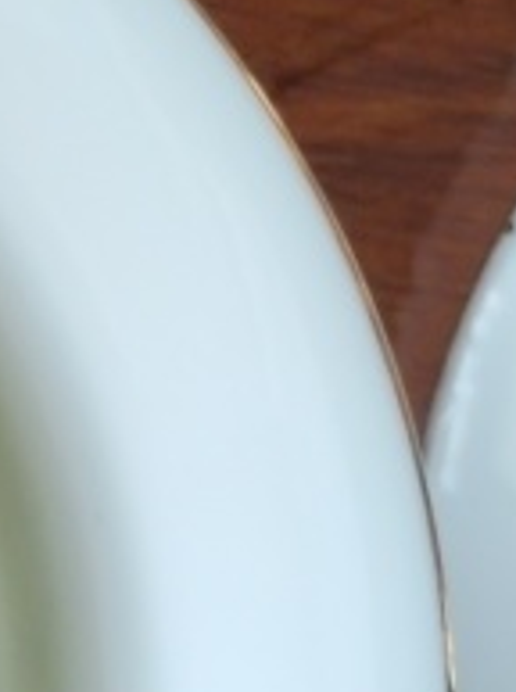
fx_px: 2872
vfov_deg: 13.7
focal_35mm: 144
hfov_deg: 9.2
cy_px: 364
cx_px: -720
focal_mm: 4.75
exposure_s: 1/25
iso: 612
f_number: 1.8
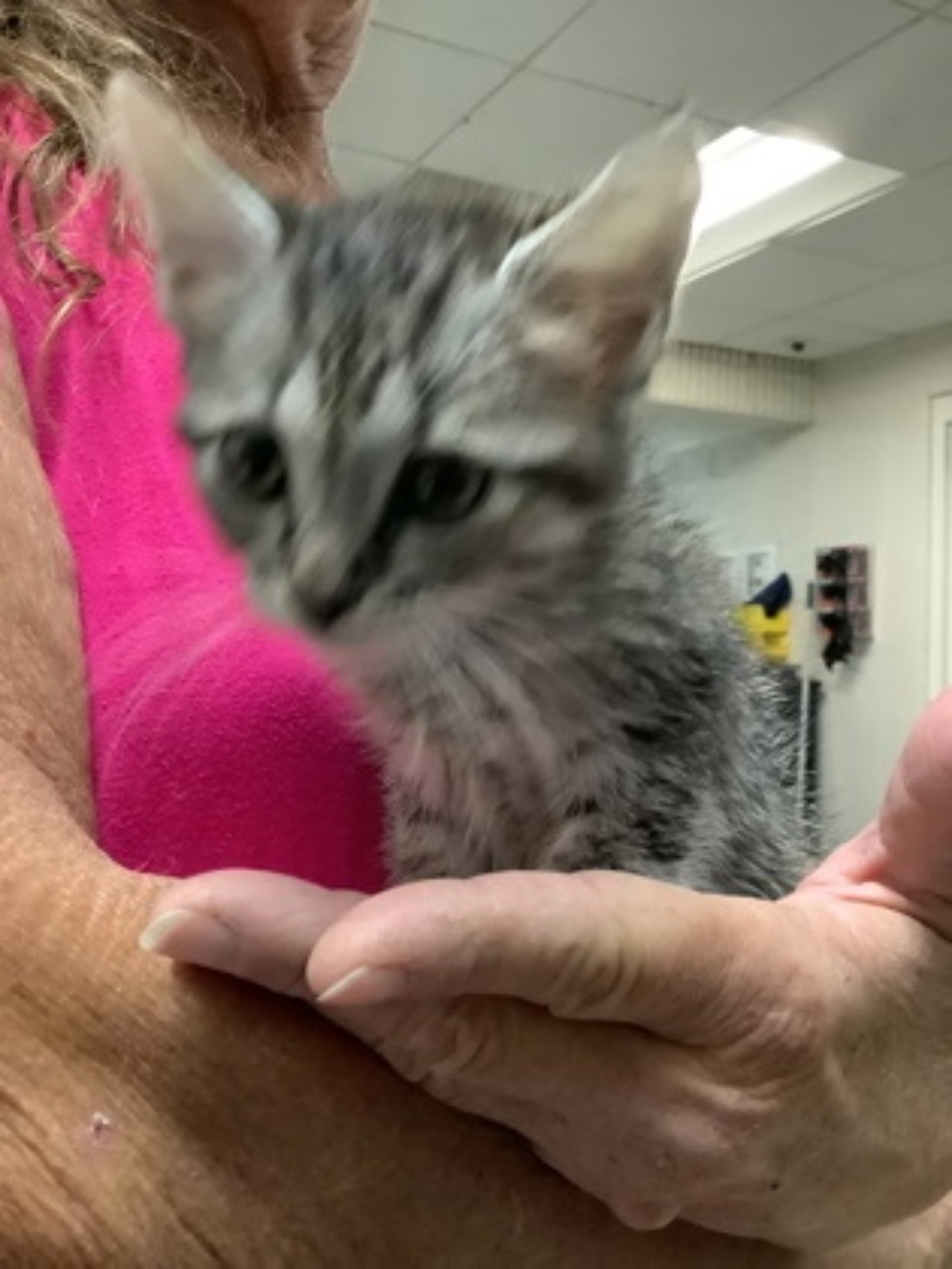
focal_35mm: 31
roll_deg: -1.4
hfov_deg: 45.4
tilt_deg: +0.3
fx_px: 1137
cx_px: 476
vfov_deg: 58.4
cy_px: 634
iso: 320
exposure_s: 1/50
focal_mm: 3.3
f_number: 2.4
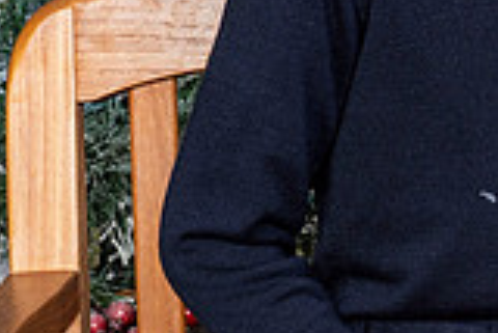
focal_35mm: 397
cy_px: -116
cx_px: 793
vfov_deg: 3.5
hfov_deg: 5.1
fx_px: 5497
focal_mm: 85
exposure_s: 1/125
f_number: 8
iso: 400
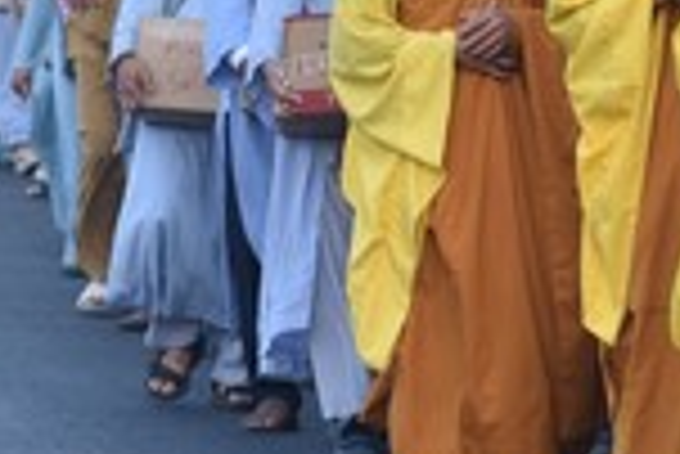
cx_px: 594
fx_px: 9794
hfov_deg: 4.0
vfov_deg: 2.7
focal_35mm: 518
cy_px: 130
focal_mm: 120
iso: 400
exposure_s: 1/400
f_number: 5
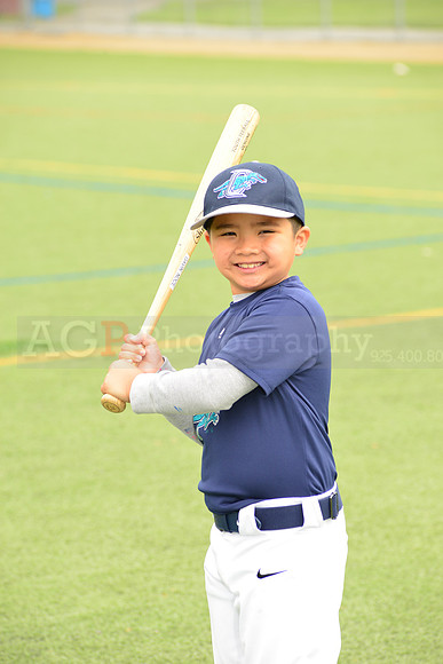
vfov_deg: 11.1
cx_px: 222
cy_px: 332
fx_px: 3412
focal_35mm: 185
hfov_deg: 7.4
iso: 250
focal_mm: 185
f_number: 8
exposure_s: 1/200
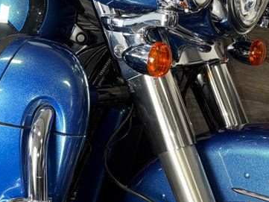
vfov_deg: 21.4
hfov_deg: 27.0
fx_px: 529
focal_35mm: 68
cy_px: 45
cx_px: 1
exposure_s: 1/34
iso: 100
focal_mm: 6.76
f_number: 1.78
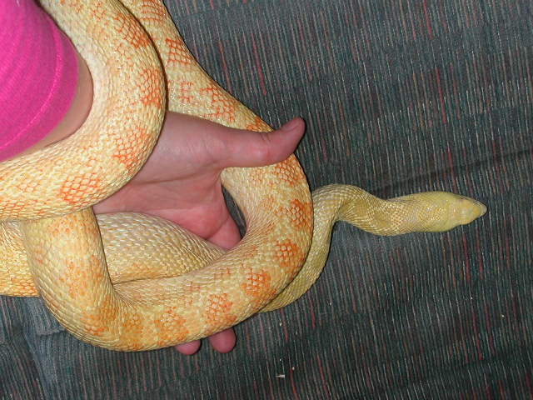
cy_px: 200
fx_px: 985
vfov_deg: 22.9
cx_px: 266
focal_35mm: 64
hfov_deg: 30.3
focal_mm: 9.7
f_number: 3.5
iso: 100
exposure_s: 1/59.9
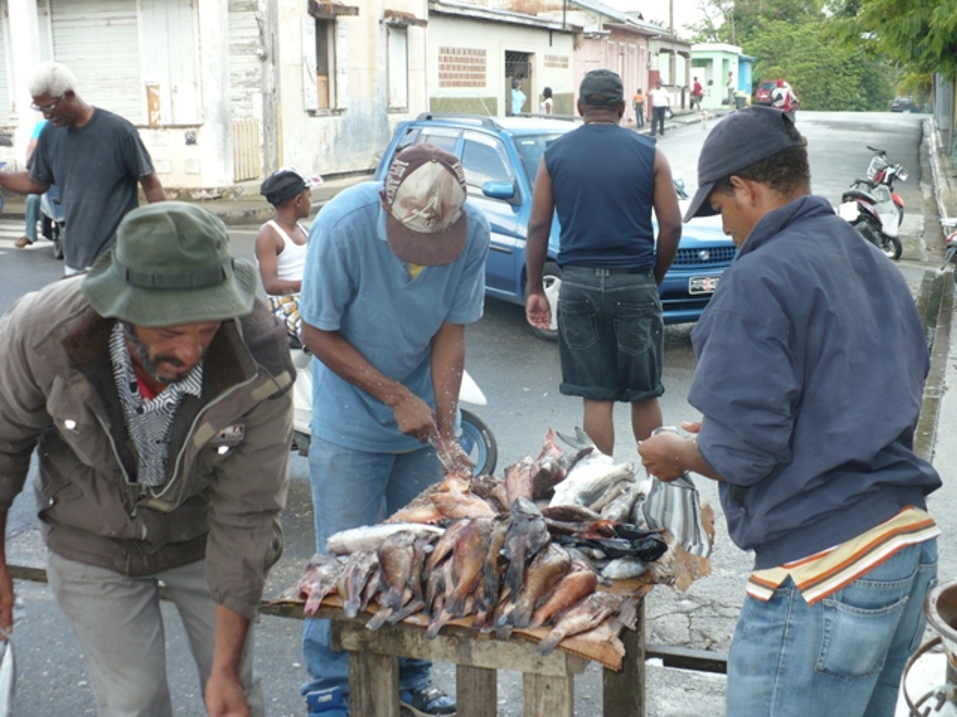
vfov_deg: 30.3
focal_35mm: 48
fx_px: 1327
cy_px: 358
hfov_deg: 39.7
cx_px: 478
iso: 100
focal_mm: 7.9
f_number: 3
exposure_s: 1/125
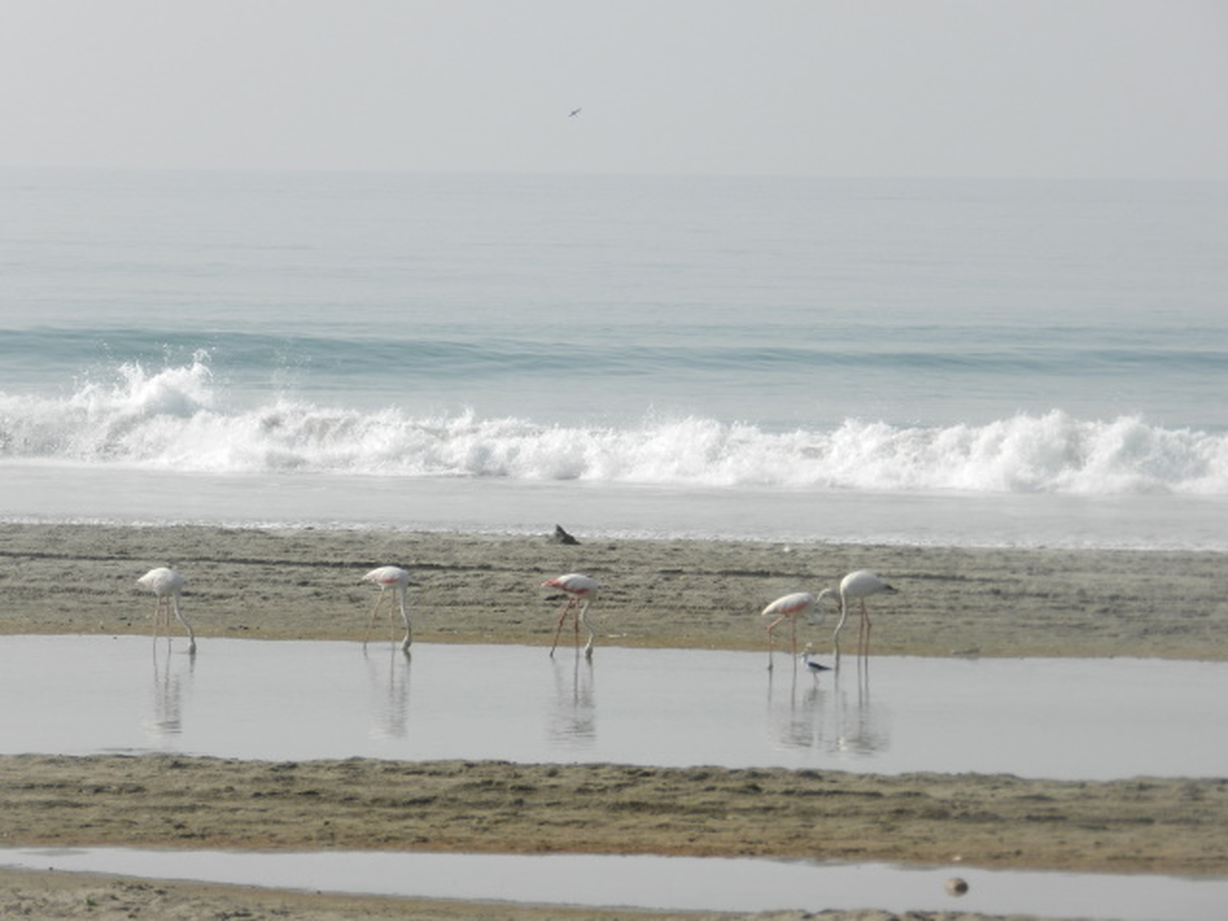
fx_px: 10962
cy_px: 460
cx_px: 614
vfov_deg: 4.8
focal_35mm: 309
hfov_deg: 6.4
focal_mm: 55
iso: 160
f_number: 5.4
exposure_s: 1/1000
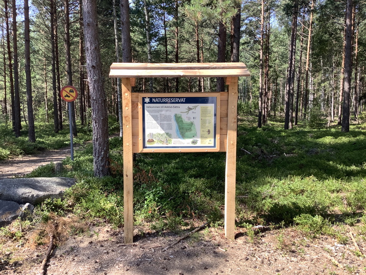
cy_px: 138
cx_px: 183
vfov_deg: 45.4
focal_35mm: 31
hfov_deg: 58.4
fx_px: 328
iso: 25
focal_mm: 3.3
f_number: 2.4
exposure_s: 1/264
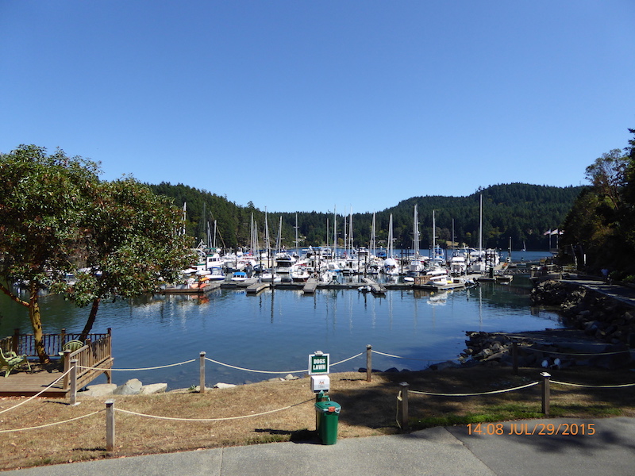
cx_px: 318
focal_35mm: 25
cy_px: 238
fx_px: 459
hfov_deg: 69.4
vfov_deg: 54.9
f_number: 3.3
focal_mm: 4.3
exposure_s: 1/1000
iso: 100
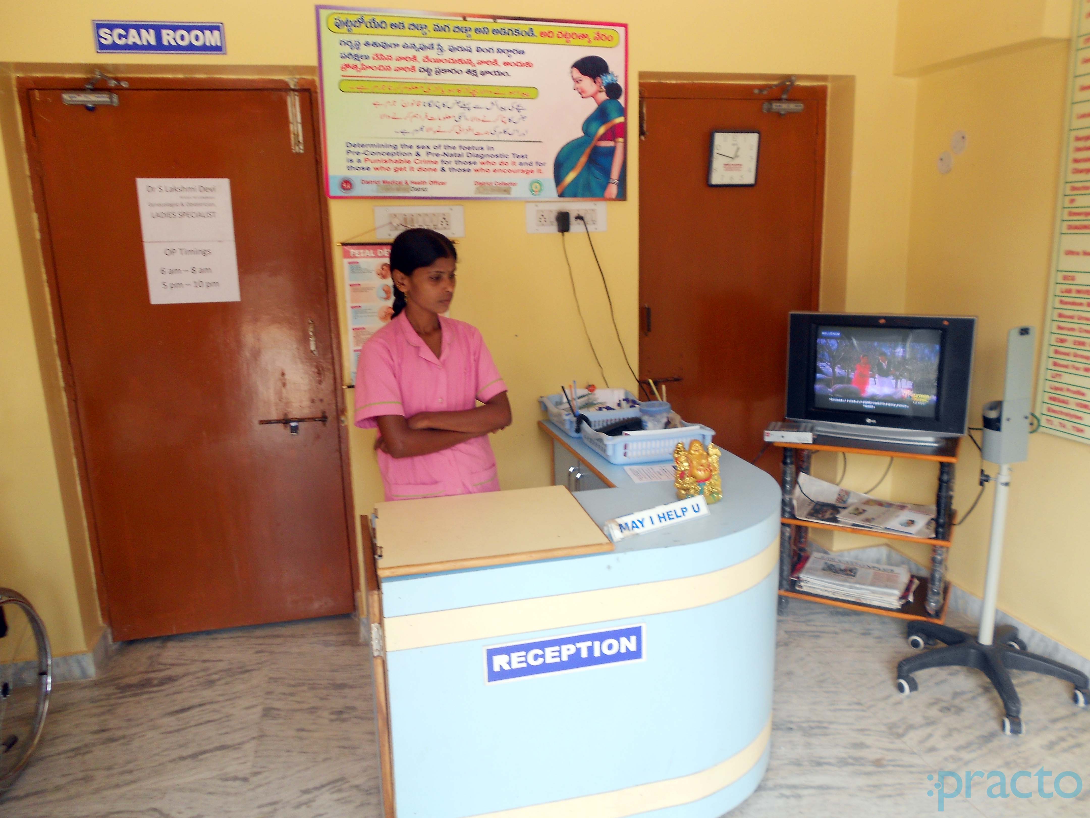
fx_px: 819
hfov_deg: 67.3
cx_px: 545
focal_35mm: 26
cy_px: 409
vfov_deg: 53.1
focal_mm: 4.6
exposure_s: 1/320
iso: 80
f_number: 3.2
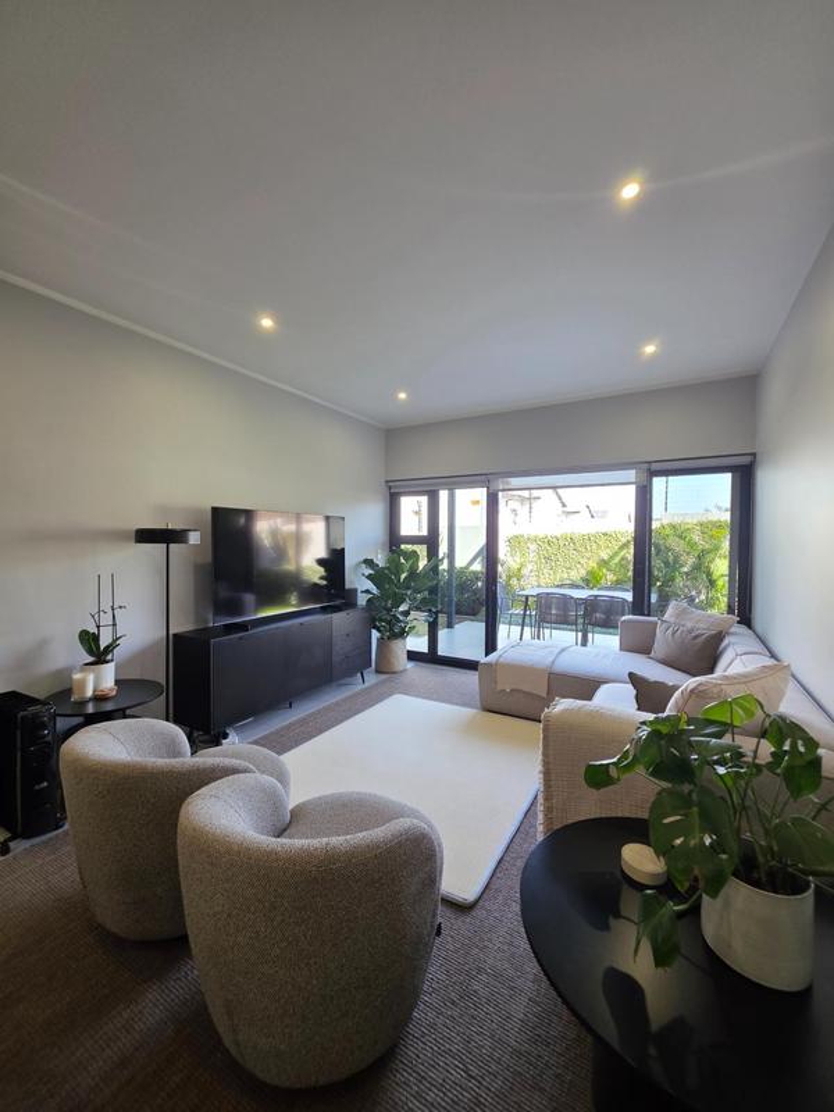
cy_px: 556
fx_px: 418
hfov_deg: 89.9
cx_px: 417
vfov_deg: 106.2
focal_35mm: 13
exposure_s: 1/100
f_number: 1.9
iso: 125
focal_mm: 2.2
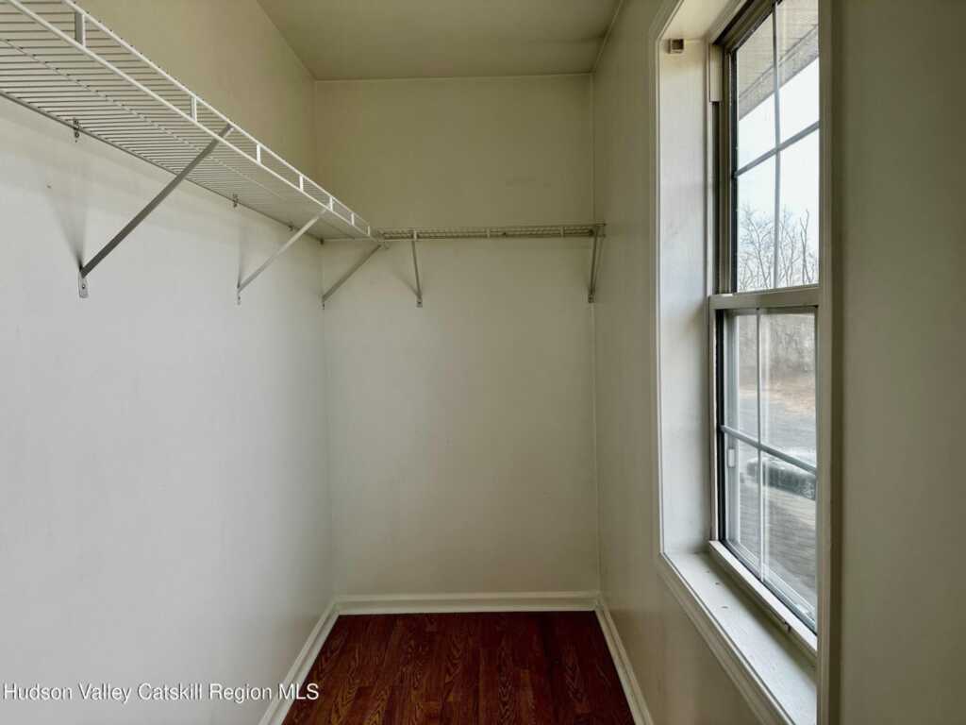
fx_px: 670
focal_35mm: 24
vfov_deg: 56.8
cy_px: 362
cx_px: 483
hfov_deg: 71.6
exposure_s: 1/402
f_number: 1.78
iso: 80
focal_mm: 6.86
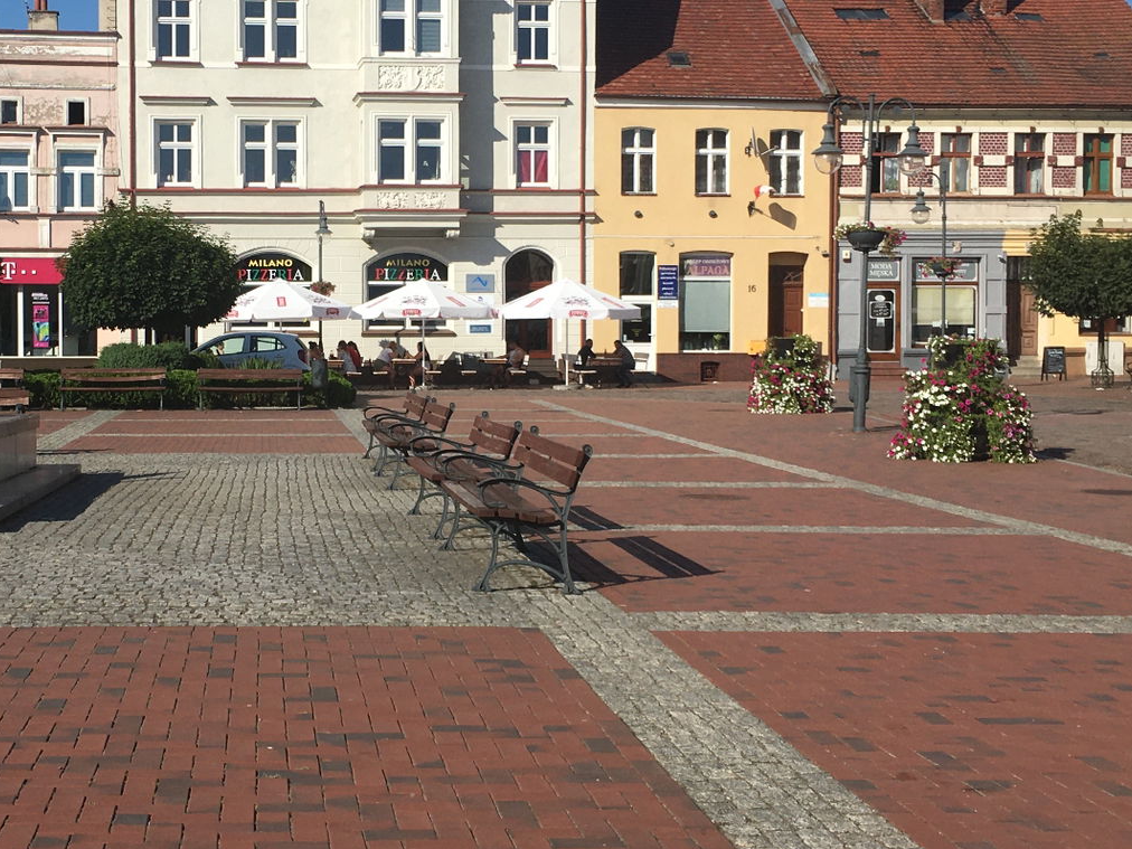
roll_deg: +0.1
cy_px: 403
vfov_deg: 26.6
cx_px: 388
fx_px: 1799
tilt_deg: -0.4
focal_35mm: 55
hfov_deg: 34.6
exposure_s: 1/2404
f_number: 2.2
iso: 25
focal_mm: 4.15
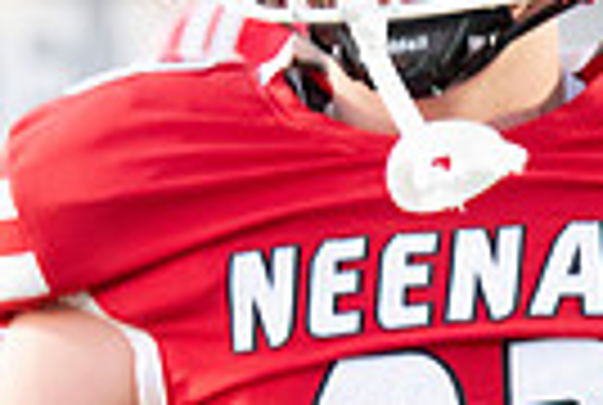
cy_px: 430
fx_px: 9787
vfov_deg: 2.4
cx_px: 608
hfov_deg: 3.5
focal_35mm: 583
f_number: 5.6
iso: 8000
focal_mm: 135
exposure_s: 1/320
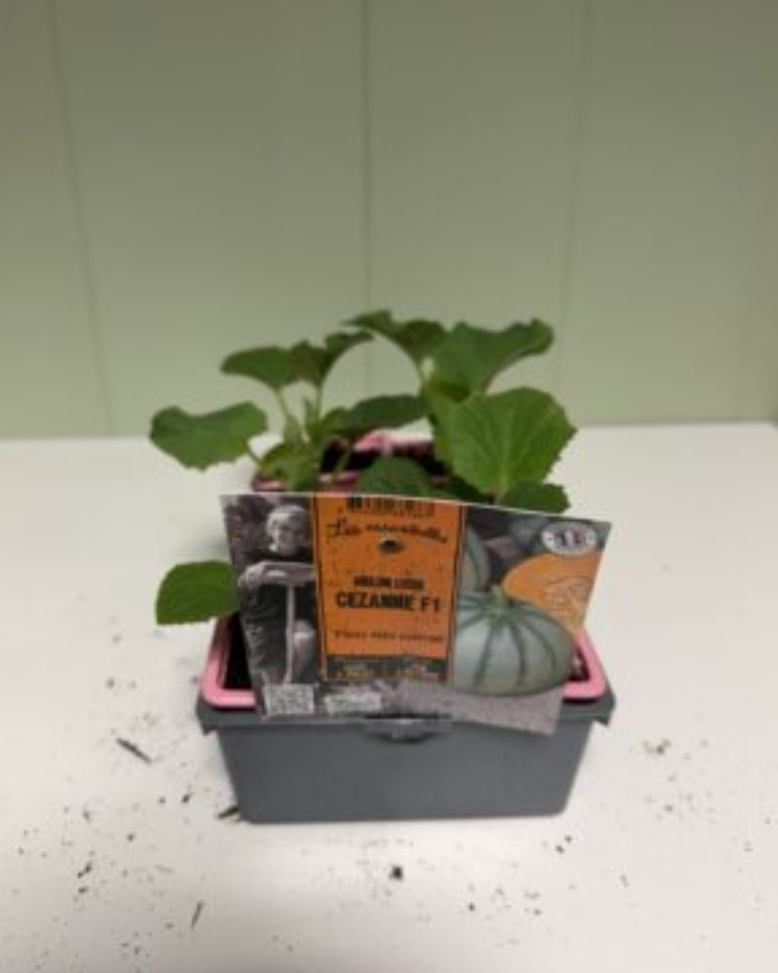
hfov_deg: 54.9
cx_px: 386
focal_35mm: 26
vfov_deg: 66.0
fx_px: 748
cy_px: 457
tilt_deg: -23.7
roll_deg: -0.3
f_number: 1.78
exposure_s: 1/100
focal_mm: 6.76
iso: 100
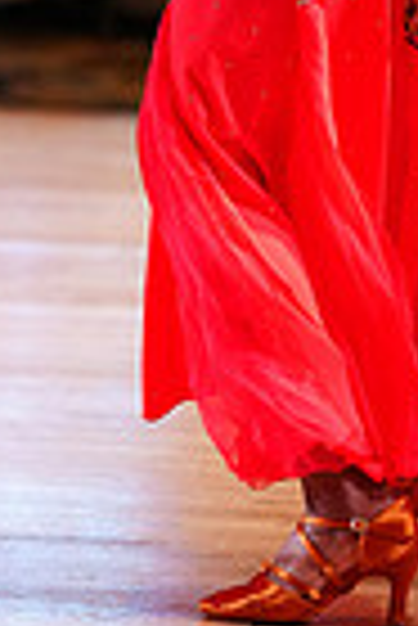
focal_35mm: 437
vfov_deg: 4.7
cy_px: -270
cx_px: -92
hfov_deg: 3.1
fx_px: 7592
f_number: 2.8
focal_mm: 105
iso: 2500
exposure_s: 1/400
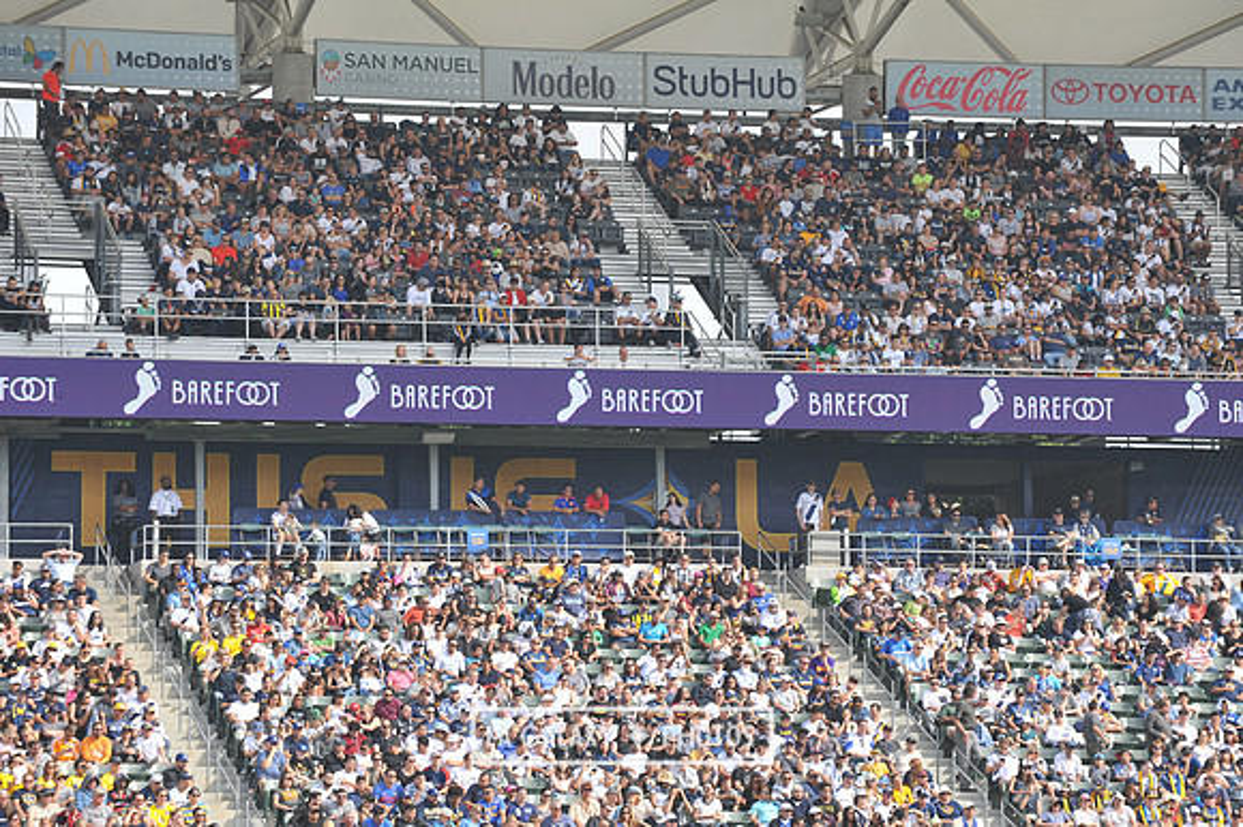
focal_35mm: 170
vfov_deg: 8.1
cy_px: 414
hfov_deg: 12.1
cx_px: 622
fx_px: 5866
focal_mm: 170
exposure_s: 1/320
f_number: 9
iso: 250
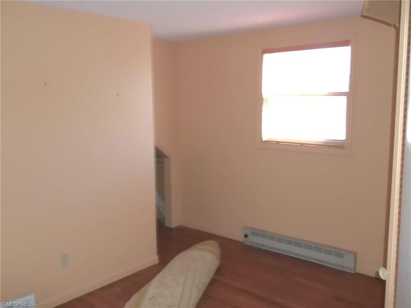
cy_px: 154
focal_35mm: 33
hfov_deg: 55.4
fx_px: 392
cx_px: 206
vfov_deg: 42.9
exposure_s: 1/40
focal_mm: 5.9
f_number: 3.3
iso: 320
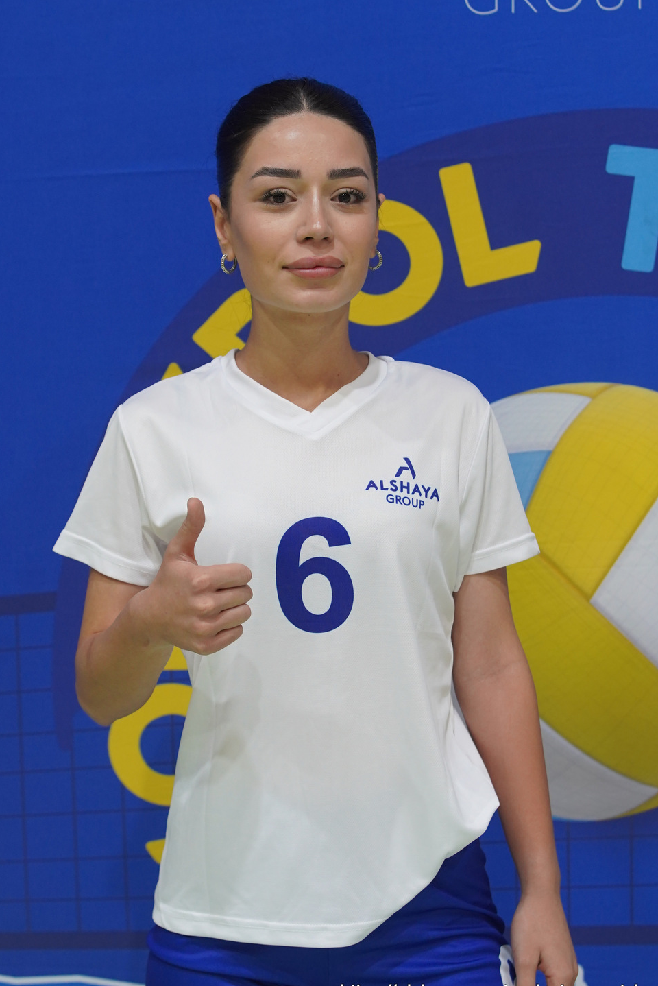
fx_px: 1999
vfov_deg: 27.7
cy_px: 508
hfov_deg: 18.7
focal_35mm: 73
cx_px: 318
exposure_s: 1/160
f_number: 4
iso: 1600
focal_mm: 70
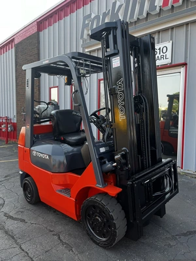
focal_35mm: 26
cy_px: 130
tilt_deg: -2.4
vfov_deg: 67.3
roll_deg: -1.0
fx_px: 196
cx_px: 98
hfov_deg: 53.1
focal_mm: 5.1
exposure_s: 1/371
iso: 50
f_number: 1.6
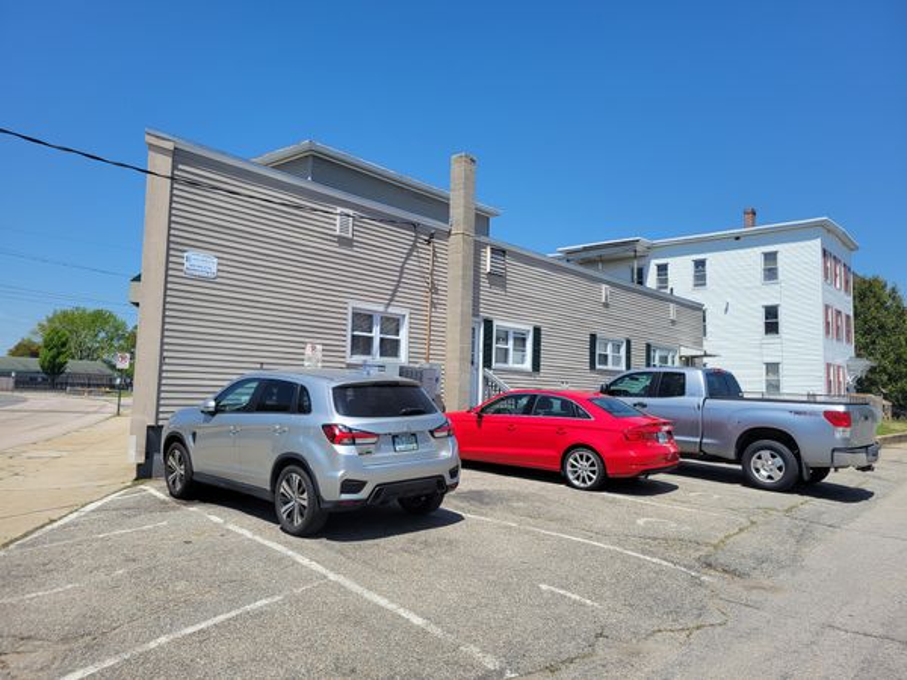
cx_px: 454
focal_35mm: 26
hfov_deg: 67.3
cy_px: 340
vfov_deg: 53.1
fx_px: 681
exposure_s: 1/3018
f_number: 1.8
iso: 40
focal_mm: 5.4
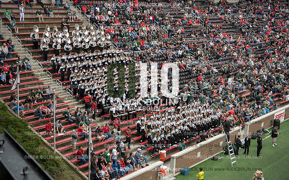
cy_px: 87
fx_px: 409
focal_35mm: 52
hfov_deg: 38.9
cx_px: 143
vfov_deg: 24.8
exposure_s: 1/400
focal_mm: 50
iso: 250
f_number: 3.5
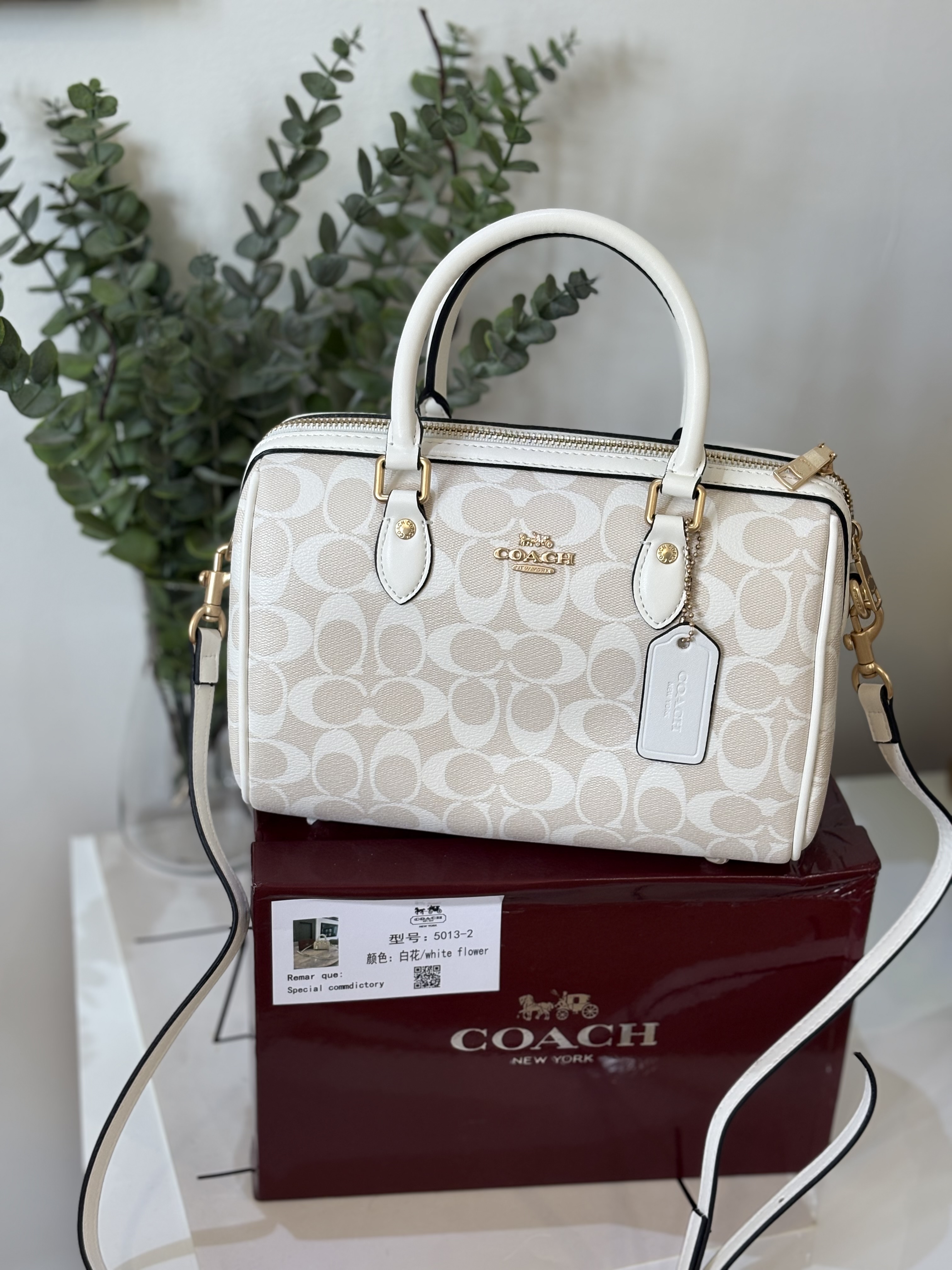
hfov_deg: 28.0
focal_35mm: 52
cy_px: 635
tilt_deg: -26.2
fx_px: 1907
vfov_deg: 36.8
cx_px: 476
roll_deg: -2.6
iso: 40
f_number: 1.6
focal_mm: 5.96
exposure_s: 1/50
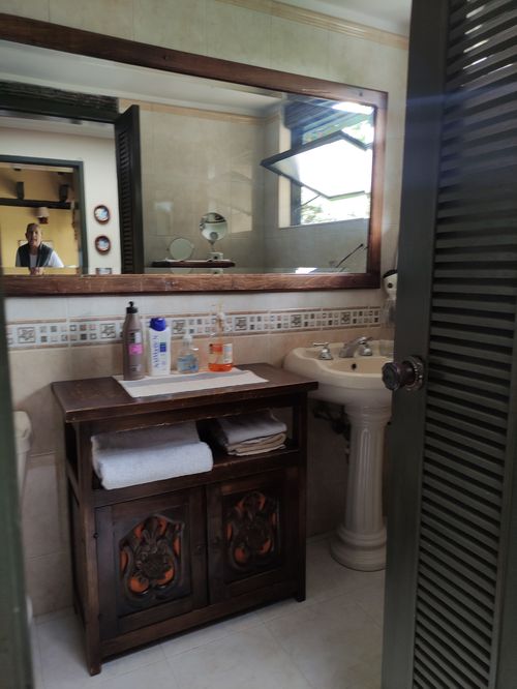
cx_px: 258
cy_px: 344
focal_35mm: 25
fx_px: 498
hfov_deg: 54.9
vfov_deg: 69.4
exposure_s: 1/30
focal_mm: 5.43
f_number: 1.89
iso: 190
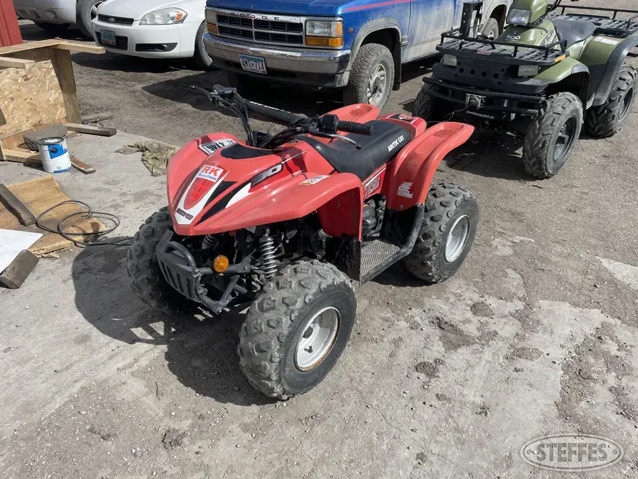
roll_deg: -0.5
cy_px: 240
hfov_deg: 67.3
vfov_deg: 53.1
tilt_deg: -28.1
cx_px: 319
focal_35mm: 26
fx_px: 479
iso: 32
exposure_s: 1/3205
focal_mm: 4.2
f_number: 1.6
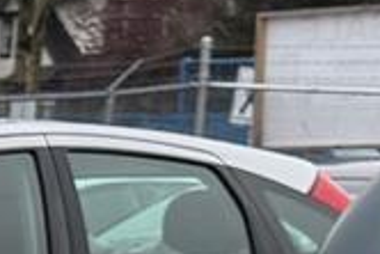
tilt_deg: -9.7
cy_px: 808
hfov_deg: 7.9
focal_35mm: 192
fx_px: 2028
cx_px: -1026
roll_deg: -0.2
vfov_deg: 6.4
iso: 100
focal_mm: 6.76
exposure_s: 1/121
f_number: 1.78
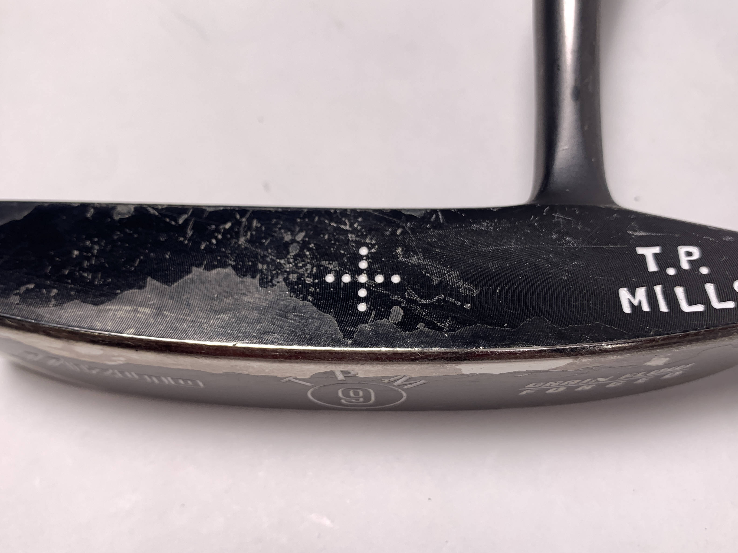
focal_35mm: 33
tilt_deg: -66.0
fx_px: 704
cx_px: 368
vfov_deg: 42.9
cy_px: 290
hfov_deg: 55.4
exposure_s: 1/156
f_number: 1.8
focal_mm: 4.25
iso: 25
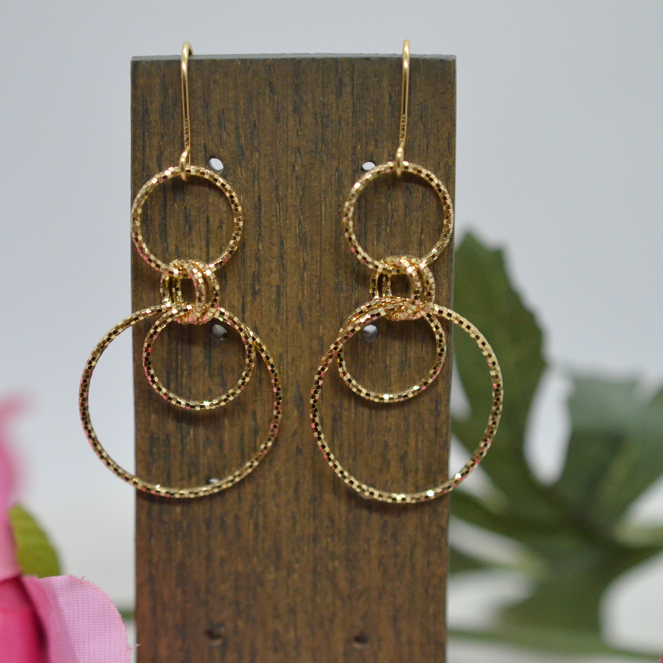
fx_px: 1669
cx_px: 317
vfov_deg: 22.5
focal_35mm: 77
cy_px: 331
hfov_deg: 22.5
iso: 3200
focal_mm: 40
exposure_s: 1/2500
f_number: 4
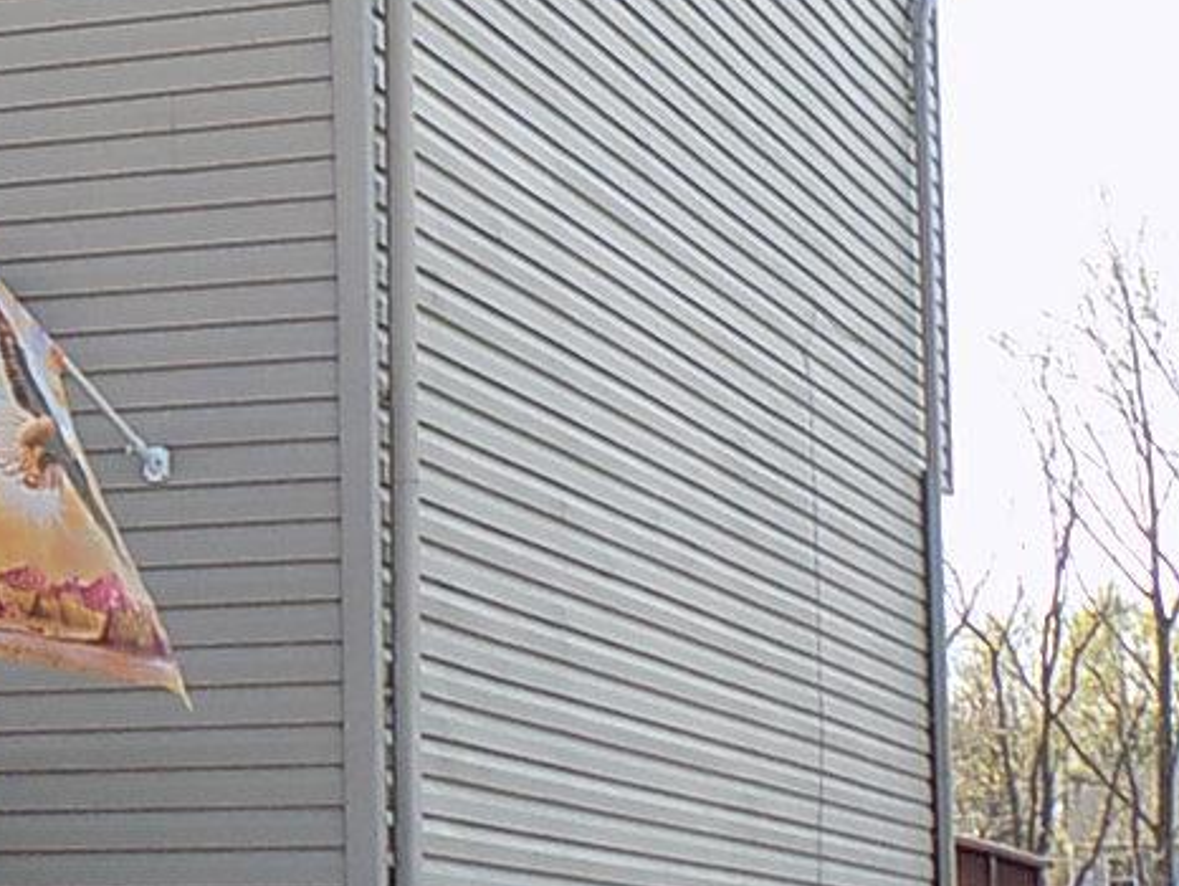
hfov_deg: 14.5
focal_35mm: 127
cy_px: 509
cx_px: -562
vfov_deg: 11.7
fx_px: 4328
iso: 80
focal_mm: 6.6
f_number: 3.5
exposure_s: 1/250
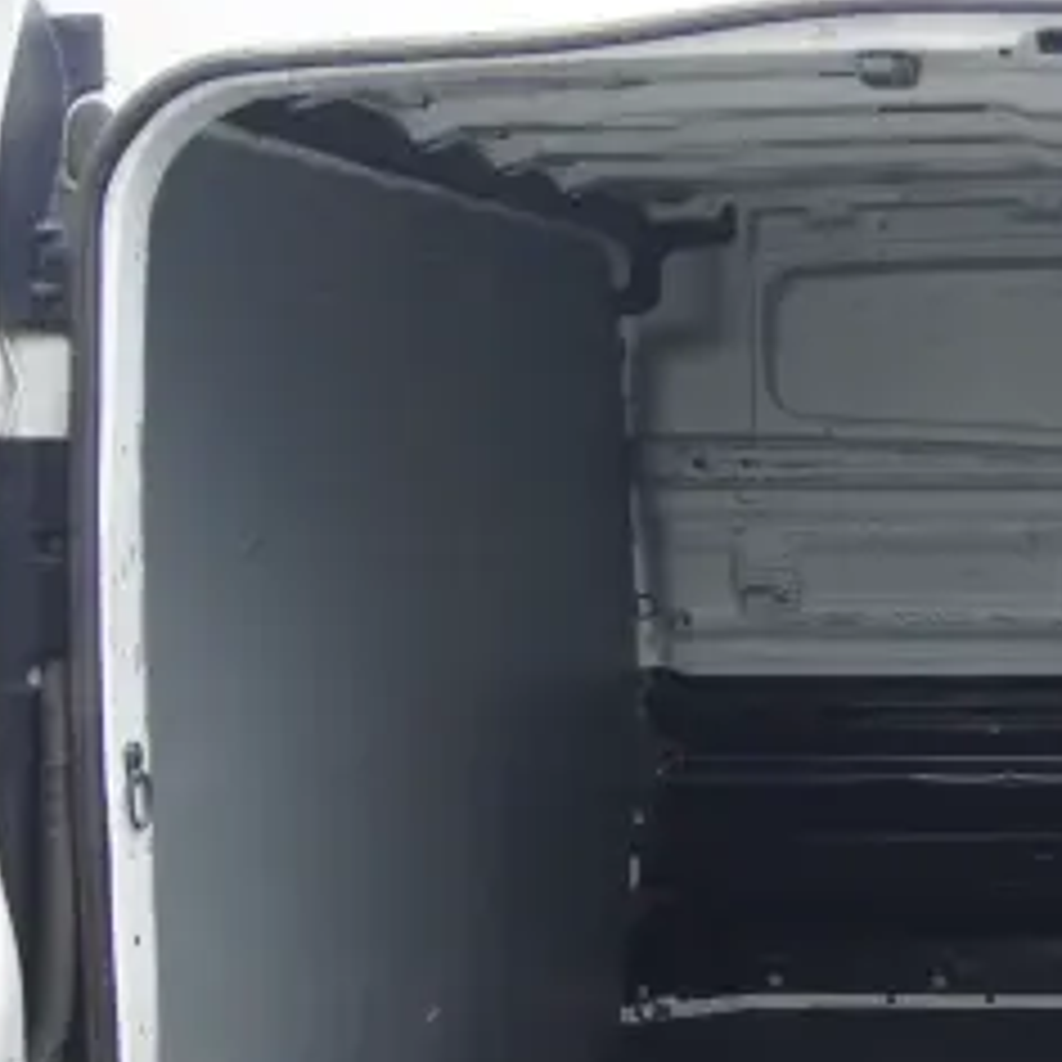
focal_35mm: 83
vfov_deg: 20.6
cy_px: 900
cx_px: 1161
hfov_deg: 20.0
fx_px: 2881
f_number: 5.6
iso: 100
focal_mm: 24
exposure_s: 1/40
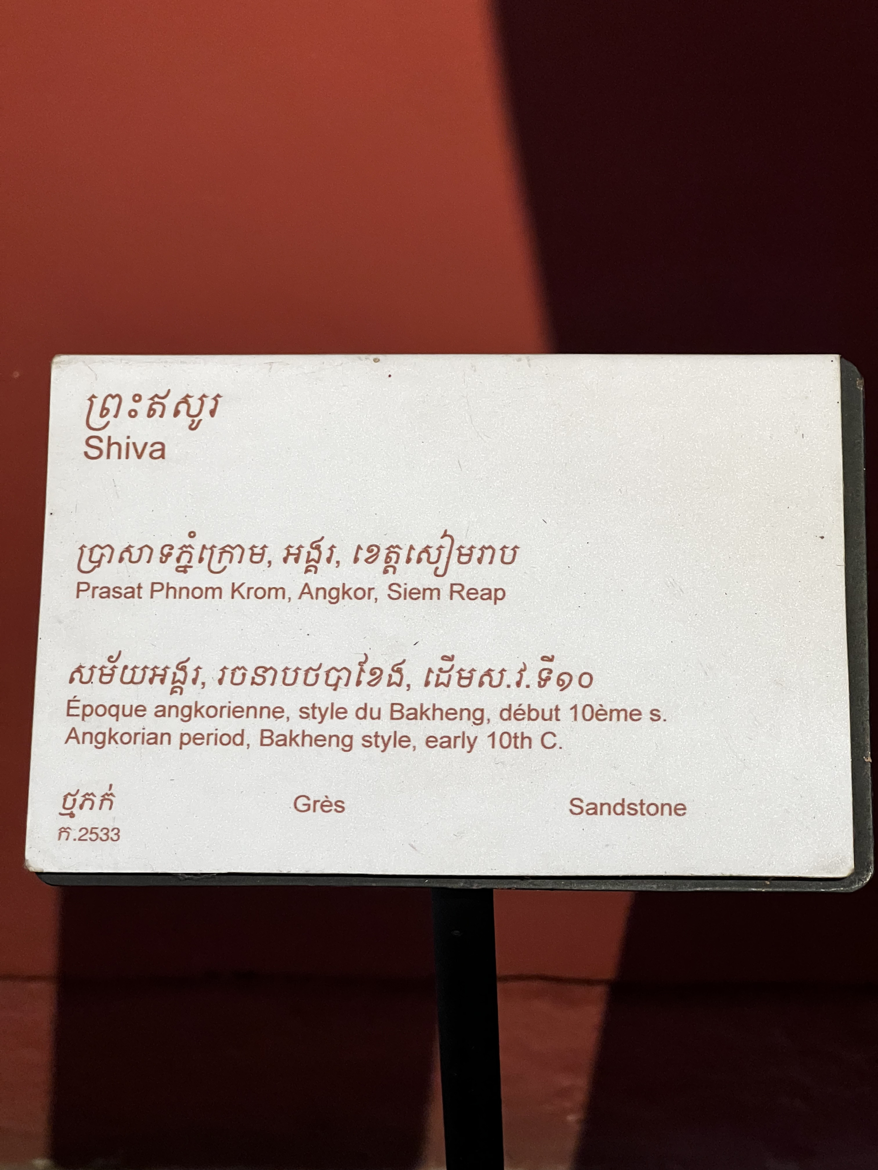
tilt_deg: -38.7
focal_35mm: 77
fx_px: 2604
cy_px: 585
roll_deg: +4.3
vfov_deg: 25.3
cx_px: 439
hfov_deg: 19.1
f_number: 2.8
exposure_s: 1/60
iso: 500
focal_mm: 9
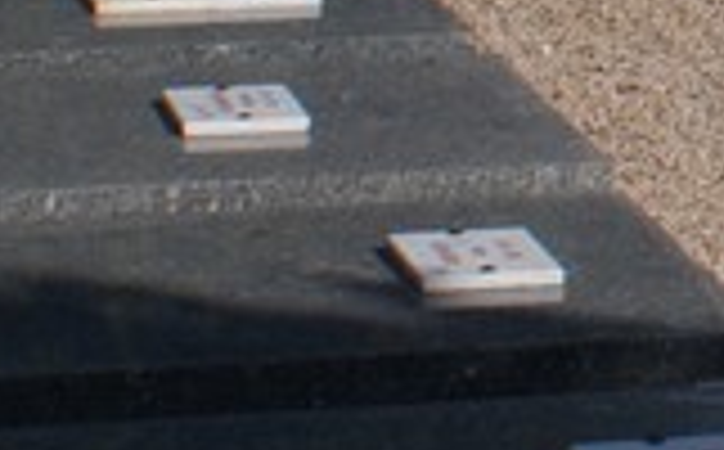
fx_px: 5377
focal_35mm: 273
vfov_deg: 4.6
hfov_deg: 7.1
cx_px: 1961
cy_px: -898
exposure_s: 1/250
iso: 100
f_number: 11
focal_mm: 28
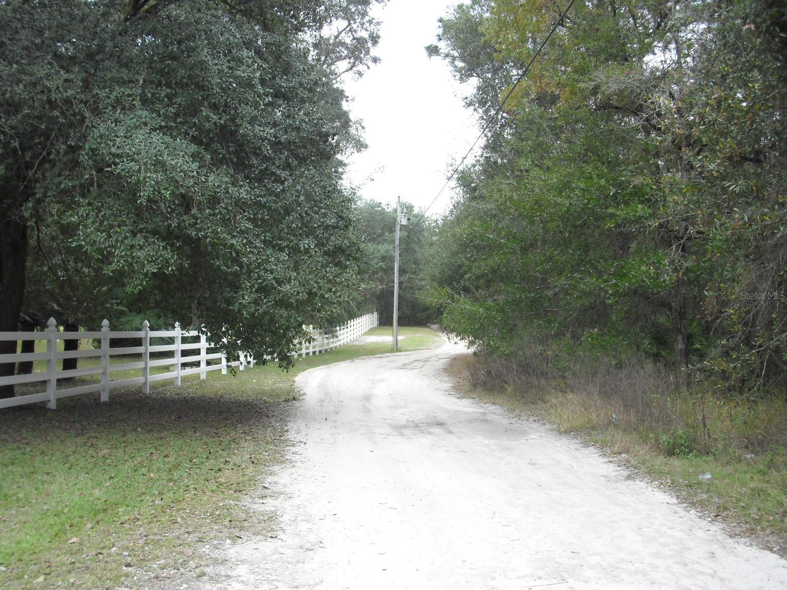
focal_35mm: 38
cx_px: 394
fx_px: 864
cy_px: 295
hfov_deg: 49.0
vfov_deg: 37.7
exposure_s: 1/80
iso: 100
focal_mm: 6.2
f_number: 2.8
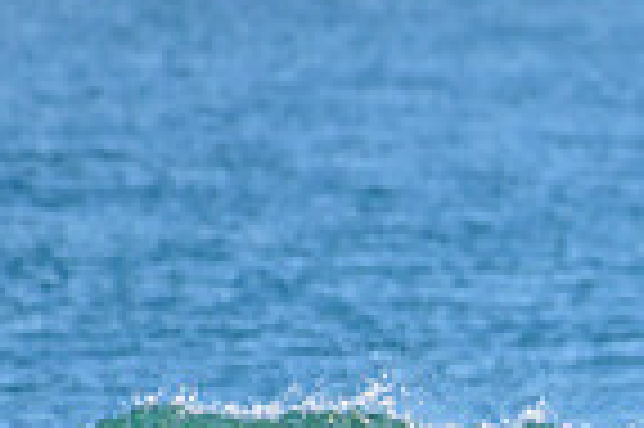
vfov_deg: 0.6
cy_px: 576
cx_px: 1453
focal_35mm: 2491
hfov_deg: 0.8
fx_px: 44510
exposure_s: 1/2000
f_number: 5.6
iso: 280
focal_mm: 500
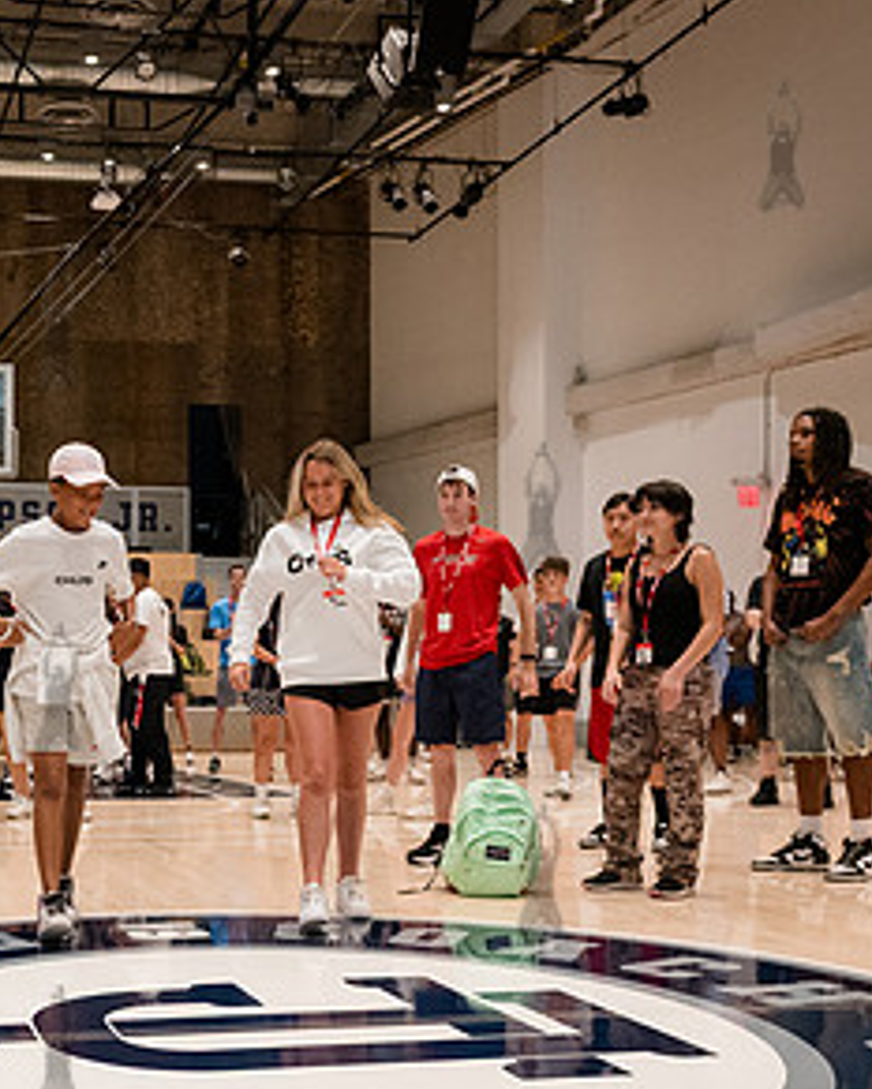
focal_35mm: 47
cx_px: 84
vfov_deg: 39.2
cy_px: 688
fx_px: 1515
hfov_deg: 30.6
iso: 5000
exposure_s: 1/400
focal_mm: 24
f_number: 4
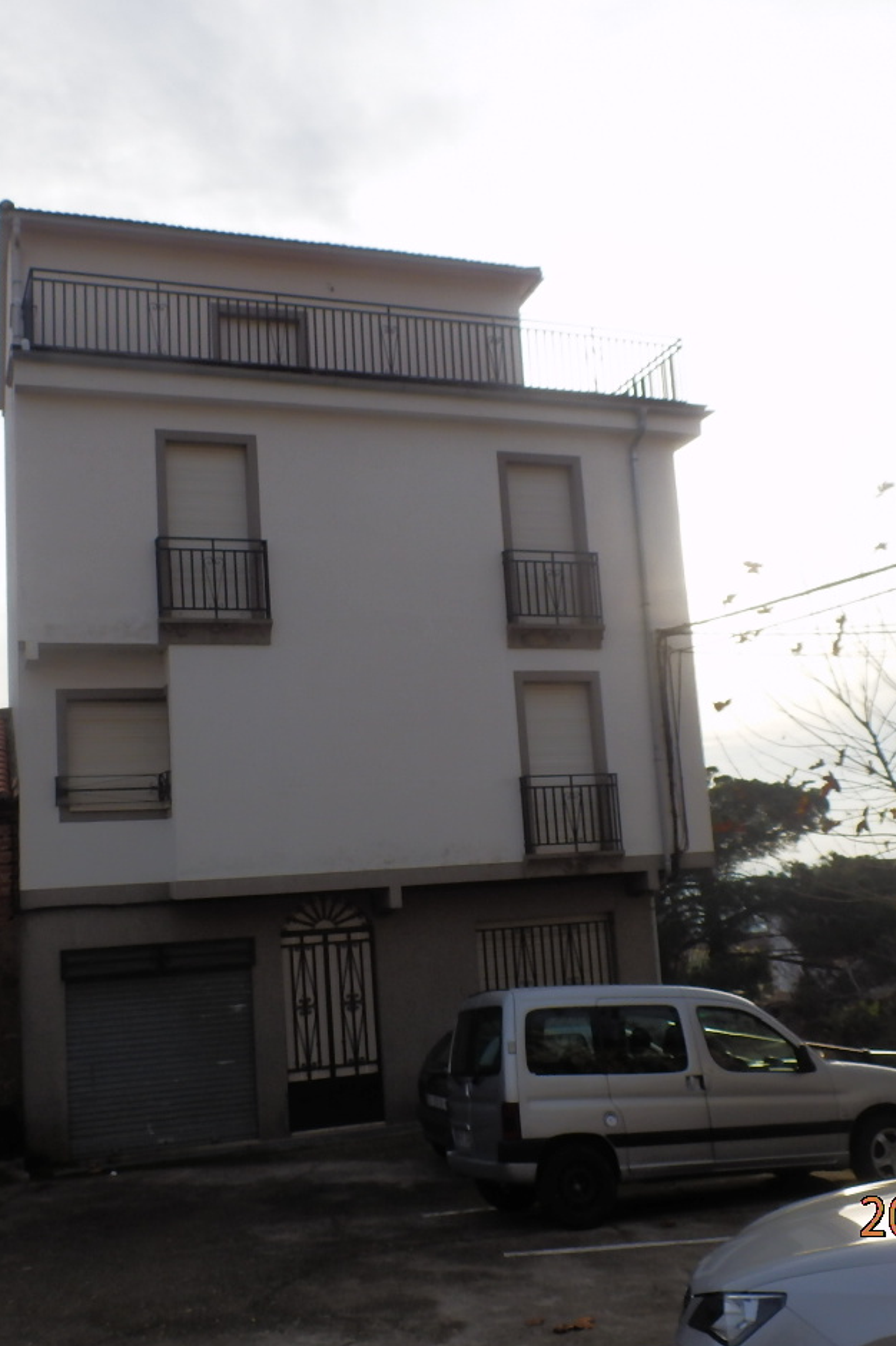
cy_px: 676
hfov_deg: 38.6
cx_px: 338
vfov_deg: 55.8
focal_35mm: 34
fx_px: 1270
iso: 80
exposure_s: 1/125
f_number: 7.9
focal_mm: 4.2
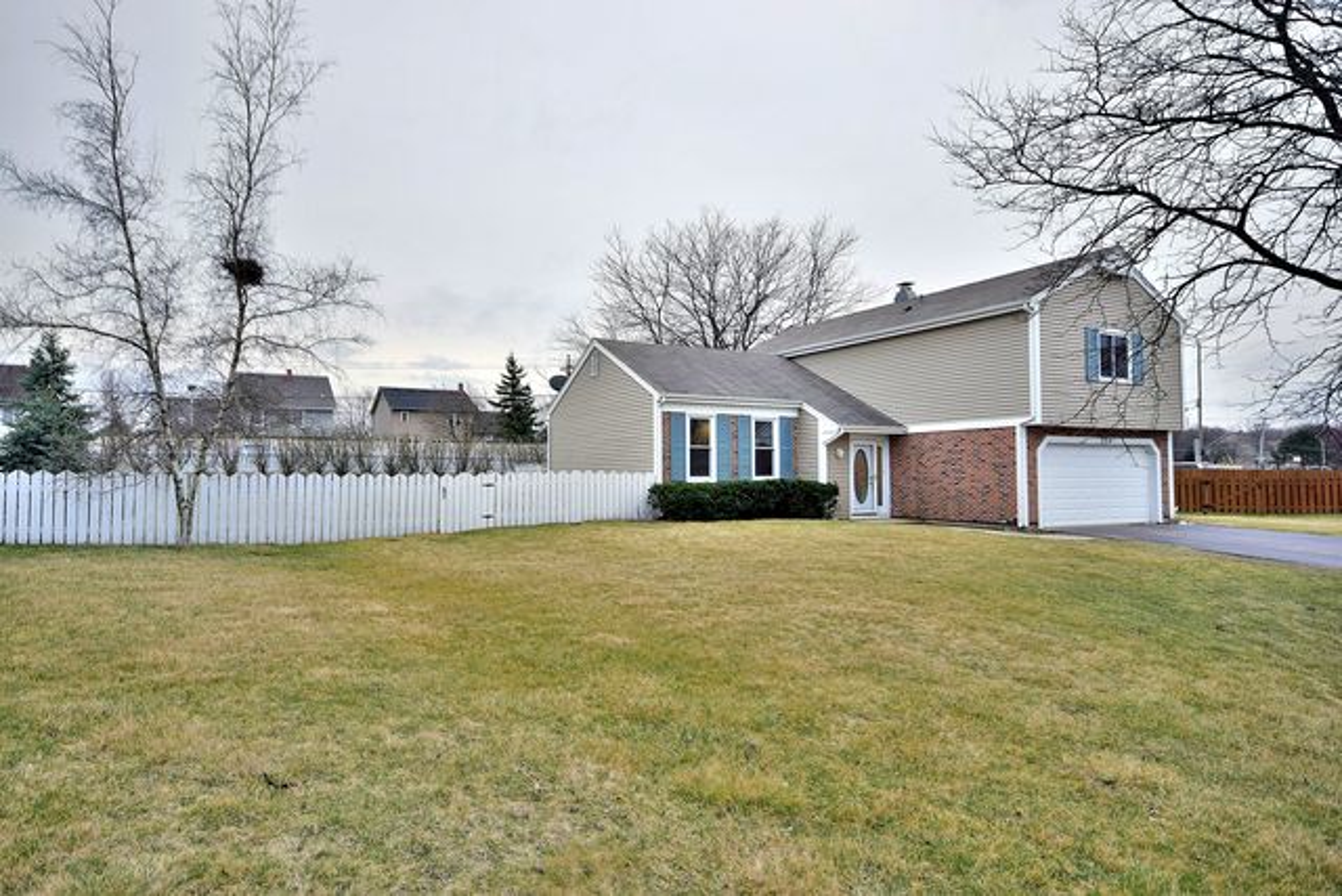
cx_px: 671
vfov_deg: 59.5
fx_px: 783
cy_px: 448
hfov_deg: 81.2
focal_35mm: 21
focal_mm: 14
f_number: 5.6
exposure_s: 1/125
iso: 160
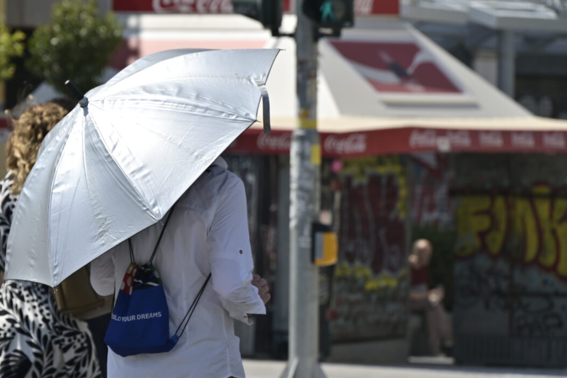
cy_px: 169
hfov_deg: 7.5
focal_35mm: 274
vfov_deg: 5.0
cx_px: 198
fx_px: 4316
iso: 125
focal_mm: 200
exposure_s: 1/500
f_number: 8
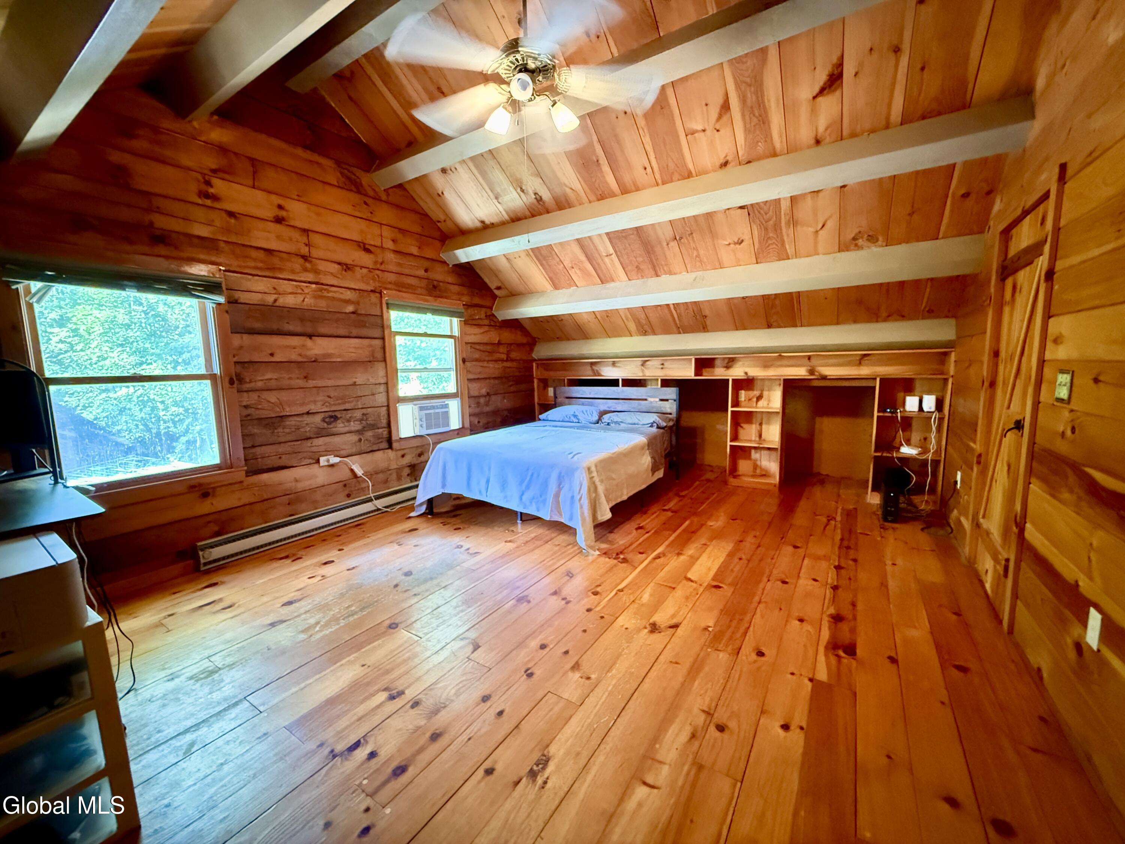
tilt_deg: -6.0
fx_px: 455
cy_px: 422
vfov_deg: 85.7
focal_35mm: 14
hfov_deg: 102.1
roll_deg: +1.4
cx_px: 562
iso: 2500
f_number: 2.2
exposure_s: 1/30
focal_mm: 2.22
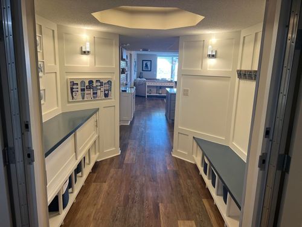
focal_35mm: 26
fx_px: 227
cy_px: 114
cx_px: 151
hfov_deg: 67.3
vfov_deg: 53.1
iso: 125
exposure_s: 1/120
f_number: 1.5
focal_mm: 5.7
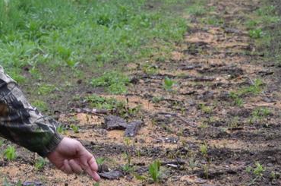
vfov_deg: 9.3
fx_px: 1137
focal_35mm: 146
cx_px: -109
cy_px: -20
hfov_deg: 13.5
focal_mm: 30
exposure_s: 1/125
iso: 250
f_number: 5.6
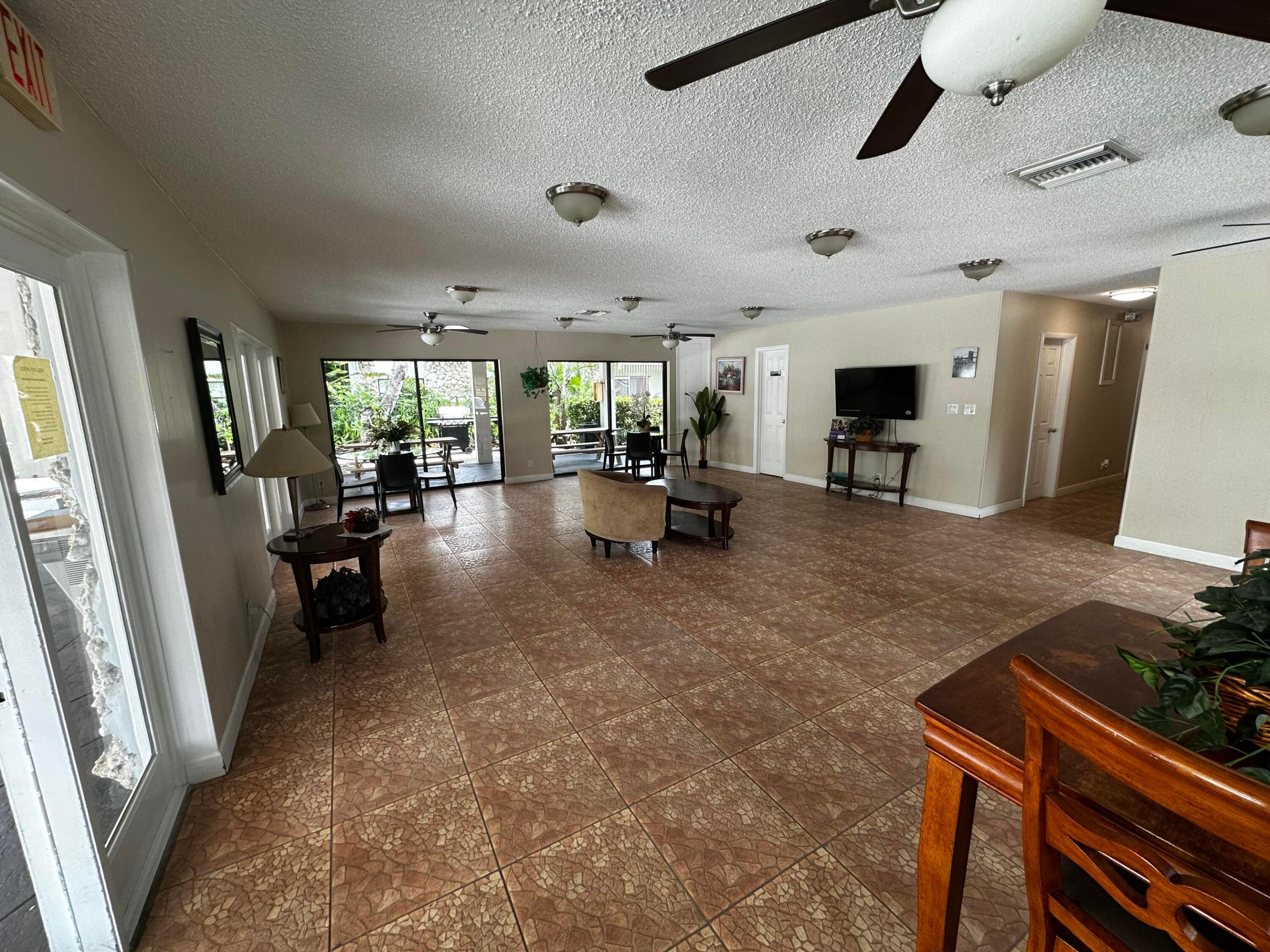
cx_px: 635
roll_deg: +1.4
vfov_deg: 85.7
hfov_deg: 102.1
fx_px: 514
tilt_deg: -10.5
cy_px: 476
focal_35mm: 14
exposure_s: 1/99
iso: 80
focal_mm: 2.22
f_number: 2.2
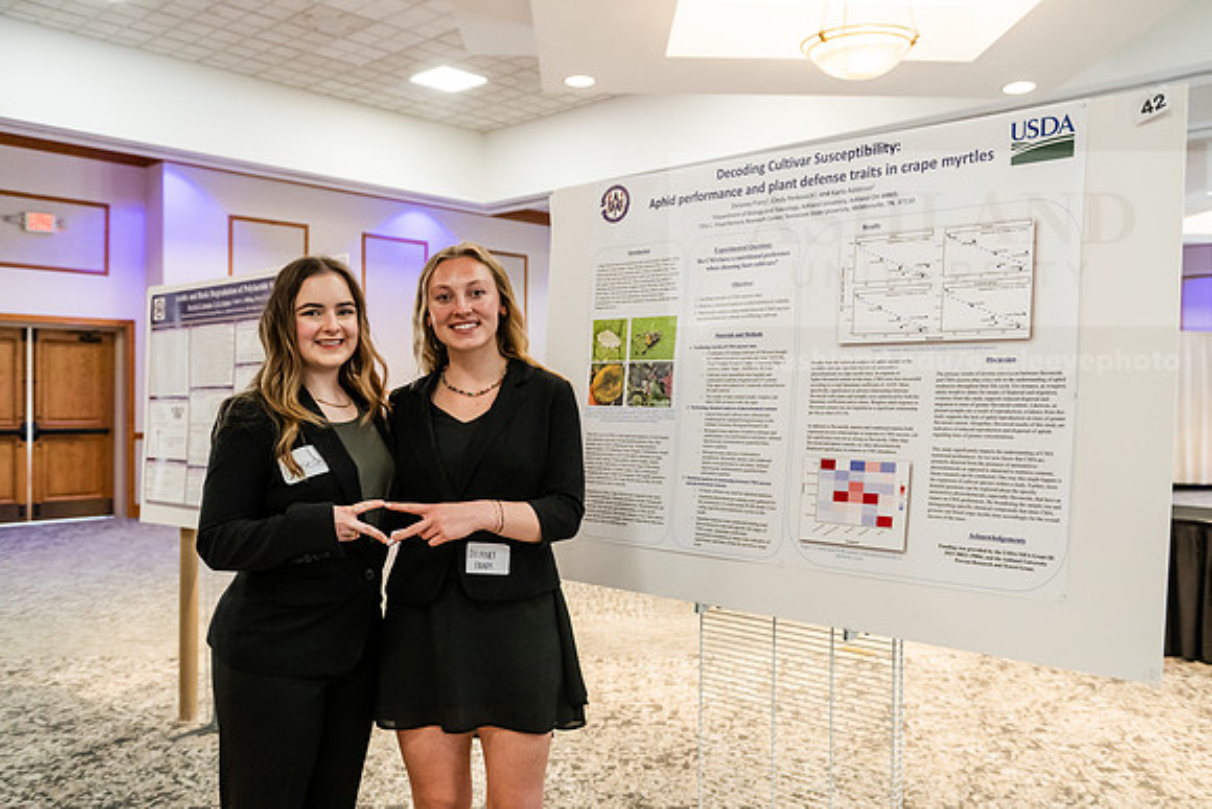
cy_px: 404
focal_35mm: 32
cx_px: 606
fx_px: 1078
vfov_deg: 41.1
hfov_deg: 58.7
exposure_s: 1/160
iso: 3200
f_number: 3.5
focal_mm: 32
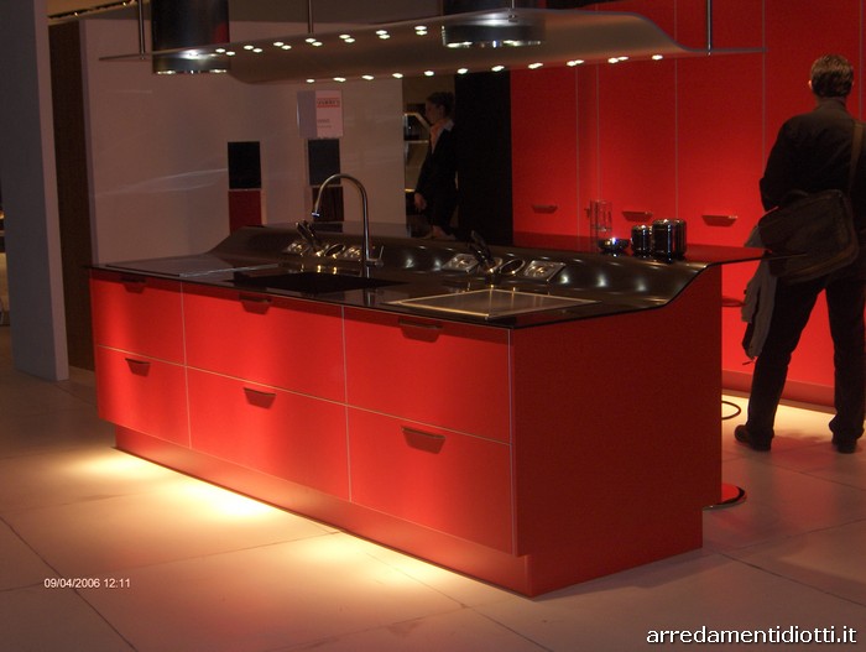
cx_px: 433
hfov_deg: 34.9
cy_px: 326
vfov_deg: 26.6
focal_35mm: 55
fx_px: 1378
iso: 100
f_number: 3.2
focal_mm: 11.4
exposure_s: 1/90
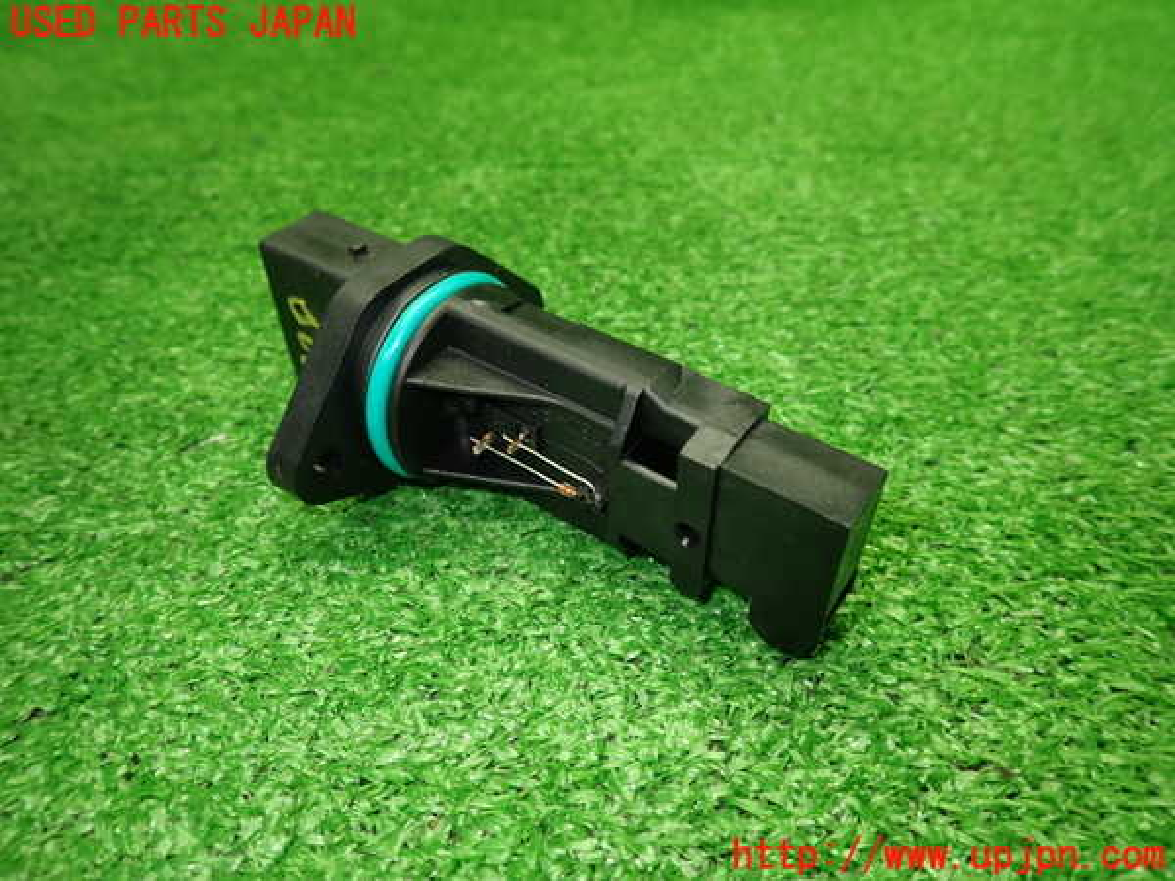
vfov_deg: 54.9
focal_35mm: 25
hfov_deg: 69.4
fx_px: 849
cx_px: 588
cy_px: 440
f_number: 2
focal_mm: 4.5
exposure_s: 1/50
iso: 200
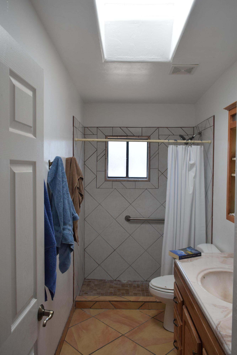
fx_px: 267
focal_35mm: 27
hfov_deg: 47.9
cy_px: 178
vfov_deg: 67.4
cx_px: 118
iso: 400
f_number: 5.6
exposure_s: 1/125
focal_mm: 18
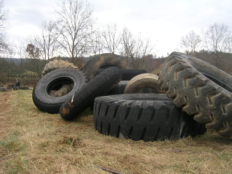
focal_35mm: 34
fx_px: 228
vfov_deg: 41.8
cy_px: 87
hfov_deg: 54.0
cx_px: 116
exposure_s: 1/60.7
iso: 50
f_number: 4.9
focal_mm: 5.7
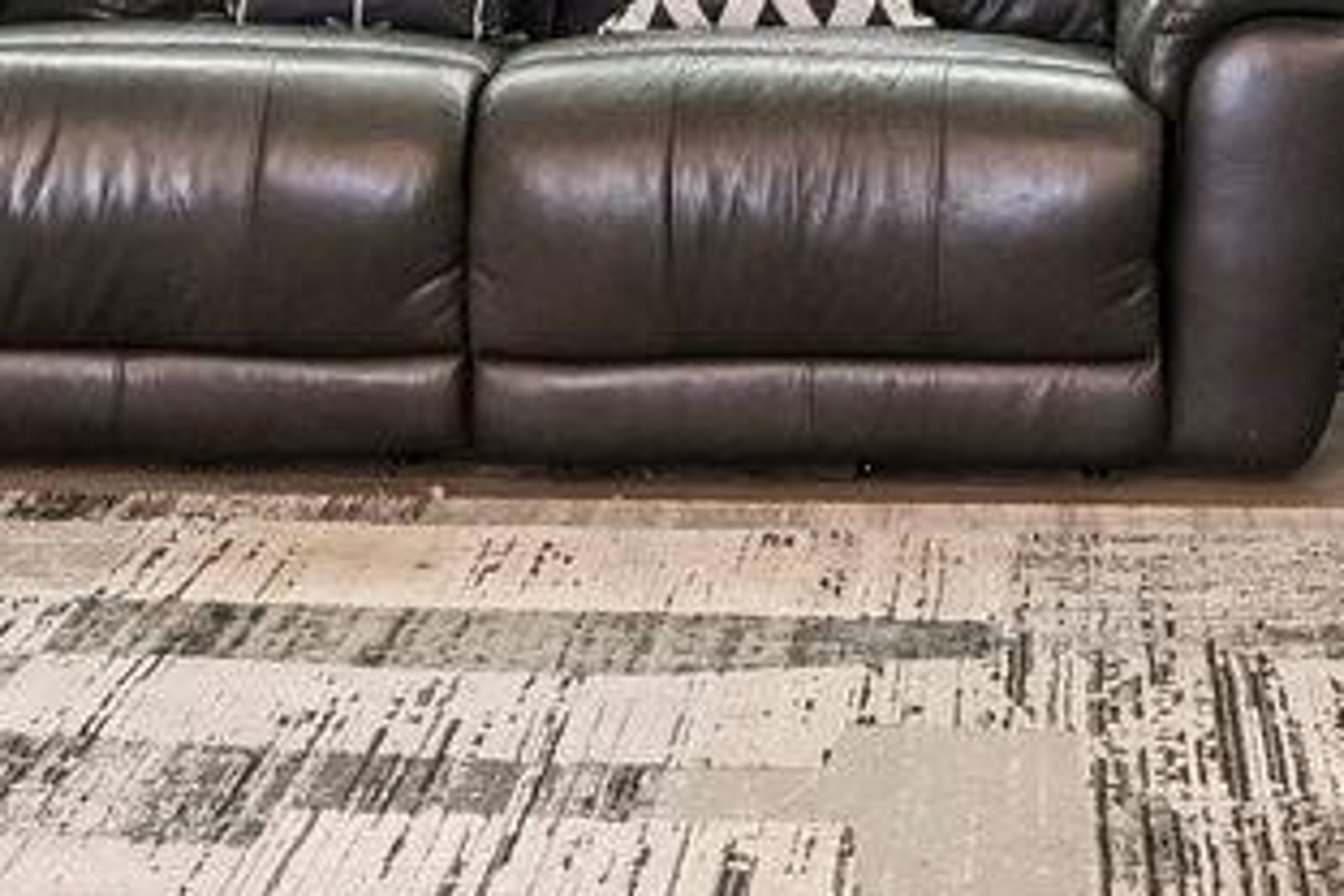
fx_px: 3434
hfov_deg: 22.0
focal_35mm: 92
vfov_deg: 13.9
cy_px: -454
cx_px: 956
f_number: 9
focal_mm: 14
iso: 250
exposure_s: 1/6
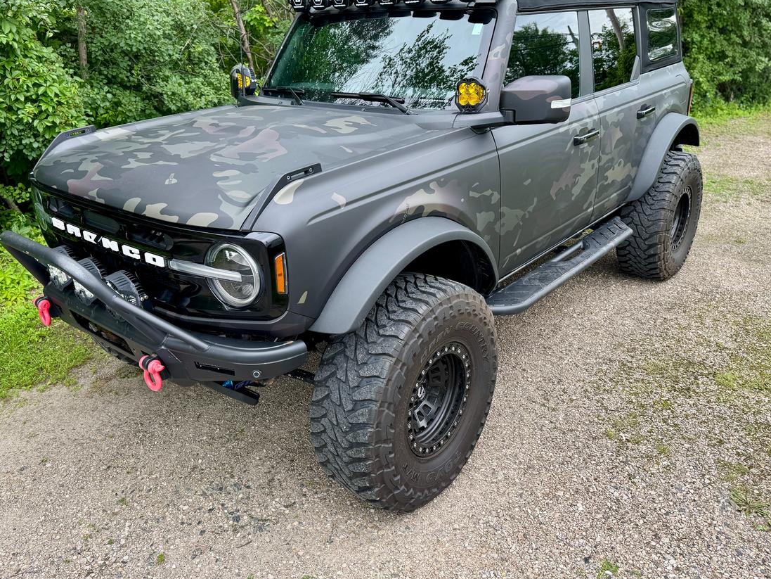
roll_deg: +0.1
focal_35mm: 28
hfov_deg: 63.4
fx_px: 624
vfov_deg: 49.7
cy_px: 263
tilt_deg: -21.1
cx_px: 371
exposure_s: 1/349
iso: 80
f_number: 1.78
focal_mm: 6.76
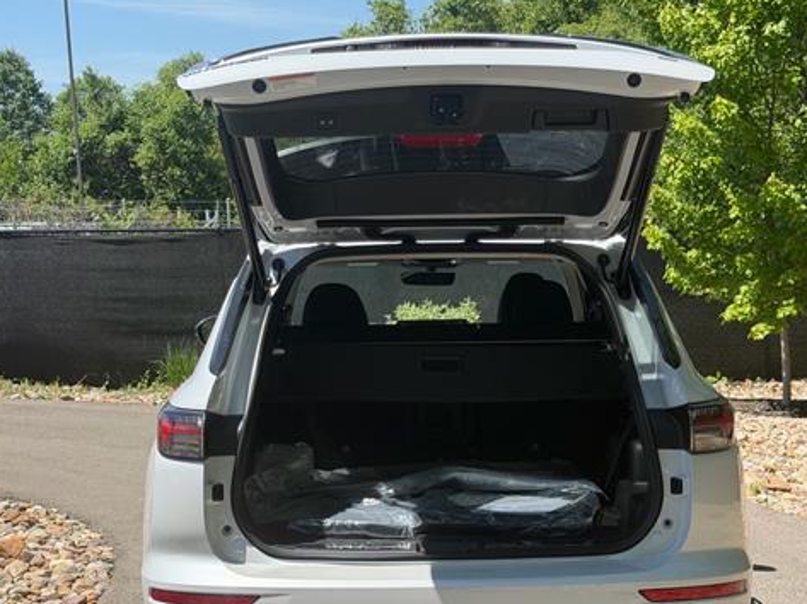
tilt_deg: -3.6
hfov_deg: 29.8
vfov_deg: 22.5
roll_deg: +2.7
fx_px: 1514
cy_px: 375
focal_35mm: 65
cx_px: 415
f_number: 1.78
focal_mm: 6.76
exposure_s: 1/3534
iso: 100
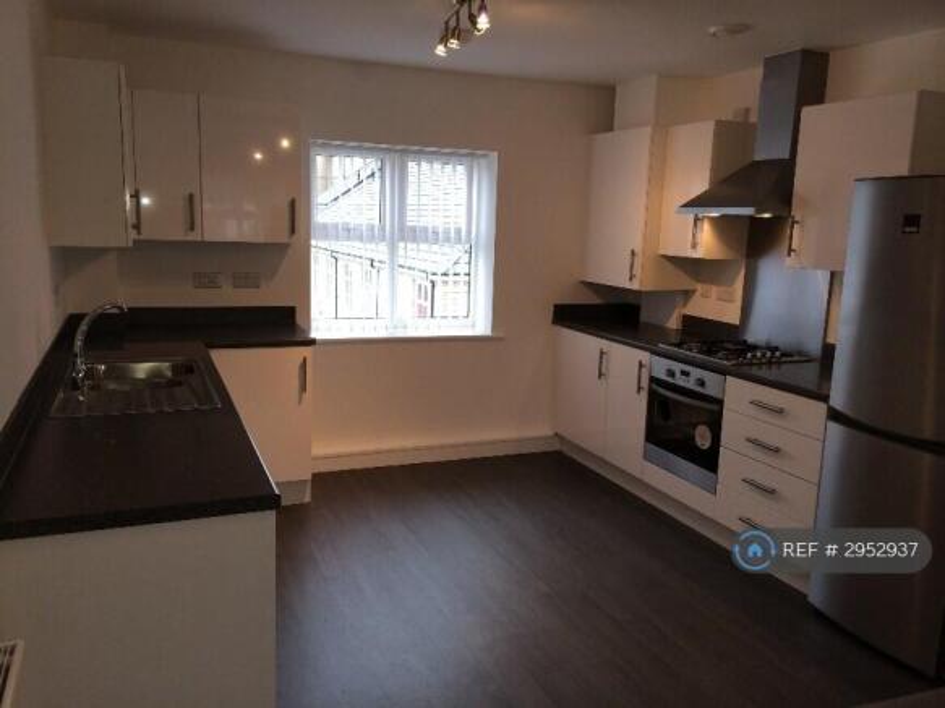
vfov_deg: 46.8
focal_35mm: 30
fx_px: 819
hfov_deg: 60.0
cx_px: 472
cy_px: 354
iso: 50
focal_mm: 4.12
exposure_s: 1/60
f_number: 2.2
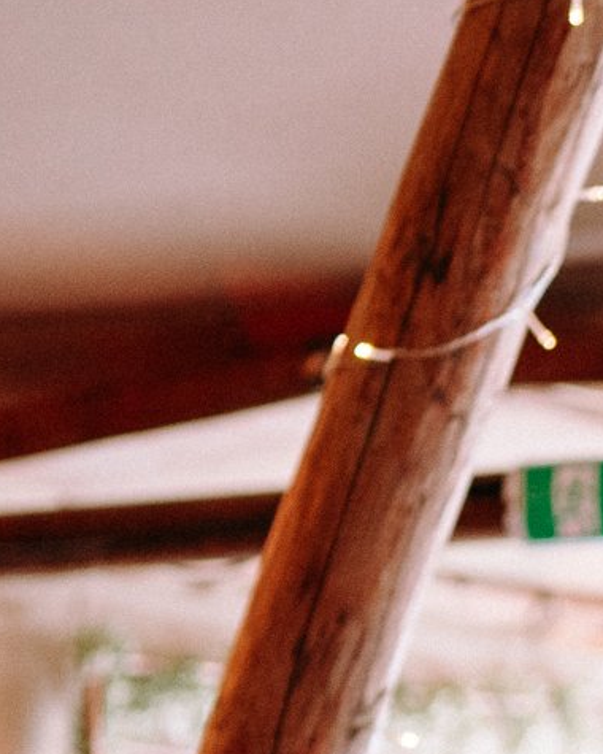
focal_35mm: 173
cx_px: 1293
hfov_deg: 8.4
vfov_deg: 10.7
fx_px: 3859
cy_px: 1174
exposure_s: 1/250
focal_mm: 35
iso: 640
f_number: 2
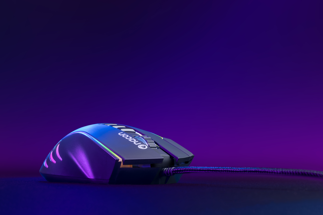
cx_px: 162
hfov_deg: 31.0
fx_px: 583
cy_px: 108
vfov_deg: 20.9
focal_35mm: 65
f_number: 16
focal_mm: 65
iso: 100
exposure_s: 1.3
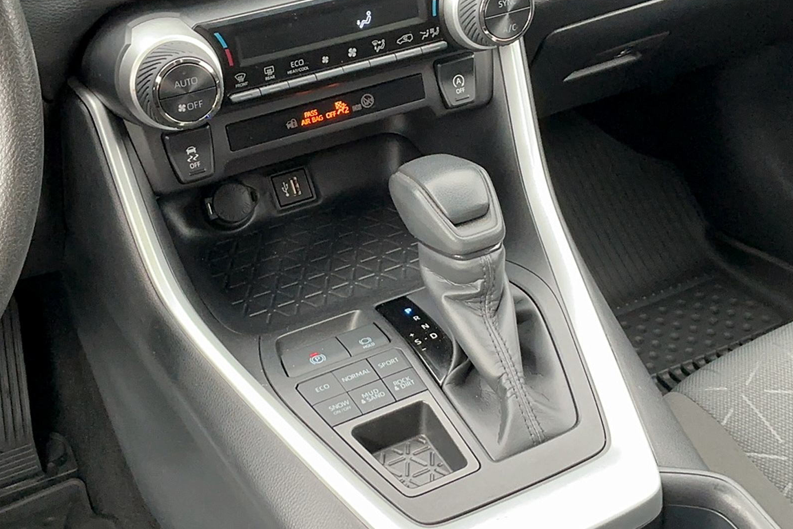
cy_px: 269
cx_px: 395
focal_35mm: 43
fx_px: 947
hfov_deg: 45.4
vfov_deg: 31.2
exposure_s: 1/60
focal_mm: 3
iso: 100
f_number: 1.8
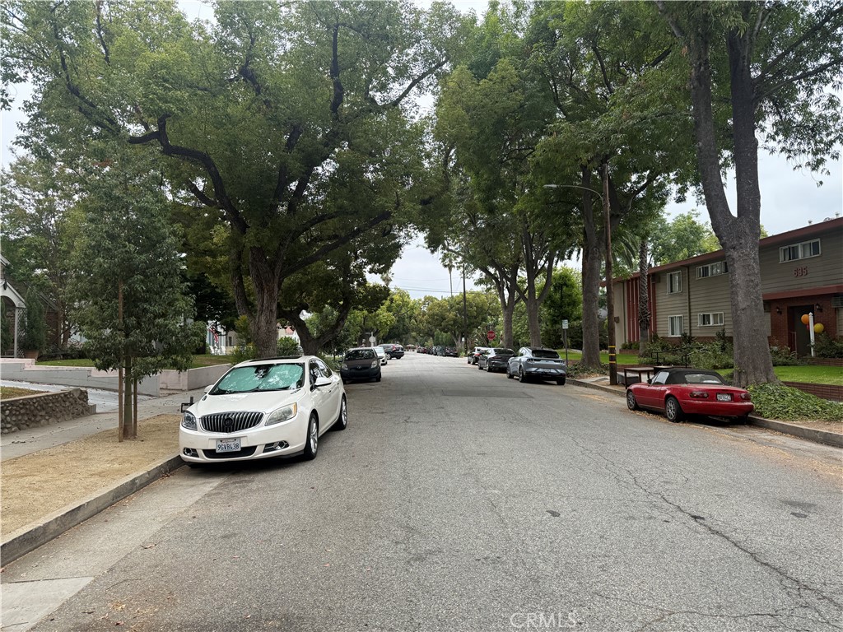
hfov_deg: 71.6
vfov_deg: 56.8
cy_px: 316
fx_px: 584
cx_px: 422
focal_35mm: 24
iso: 100
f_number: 1.78
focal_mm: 6.76
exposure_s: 1/2525
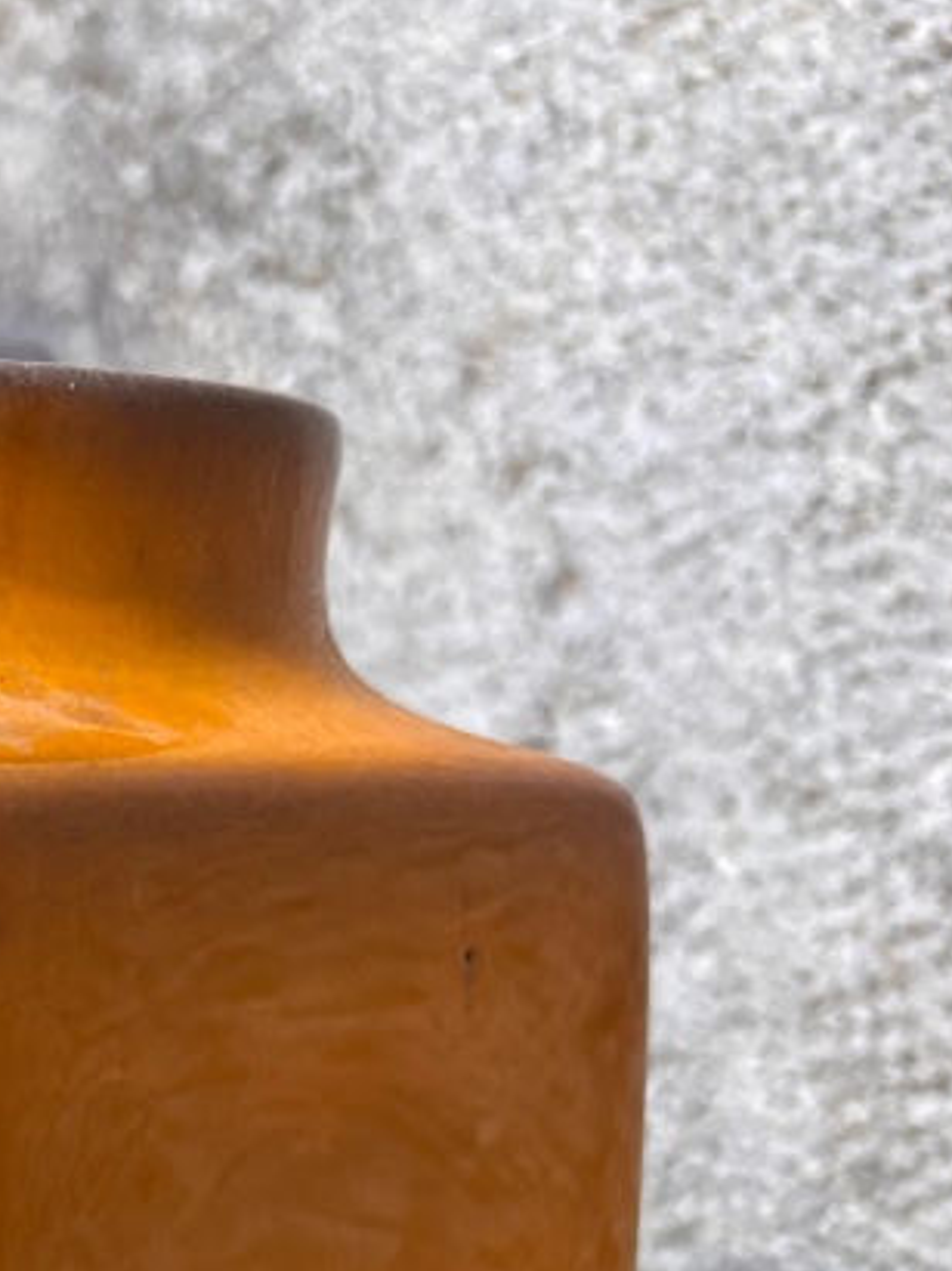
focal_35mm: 76
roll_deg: -0.6
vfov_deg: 23.9
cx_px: -340
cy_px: 1426
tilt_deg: -13.2
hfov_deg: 17.9
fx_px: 2788
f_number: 1.6
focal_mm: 5.96
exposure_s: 1/60
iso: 320
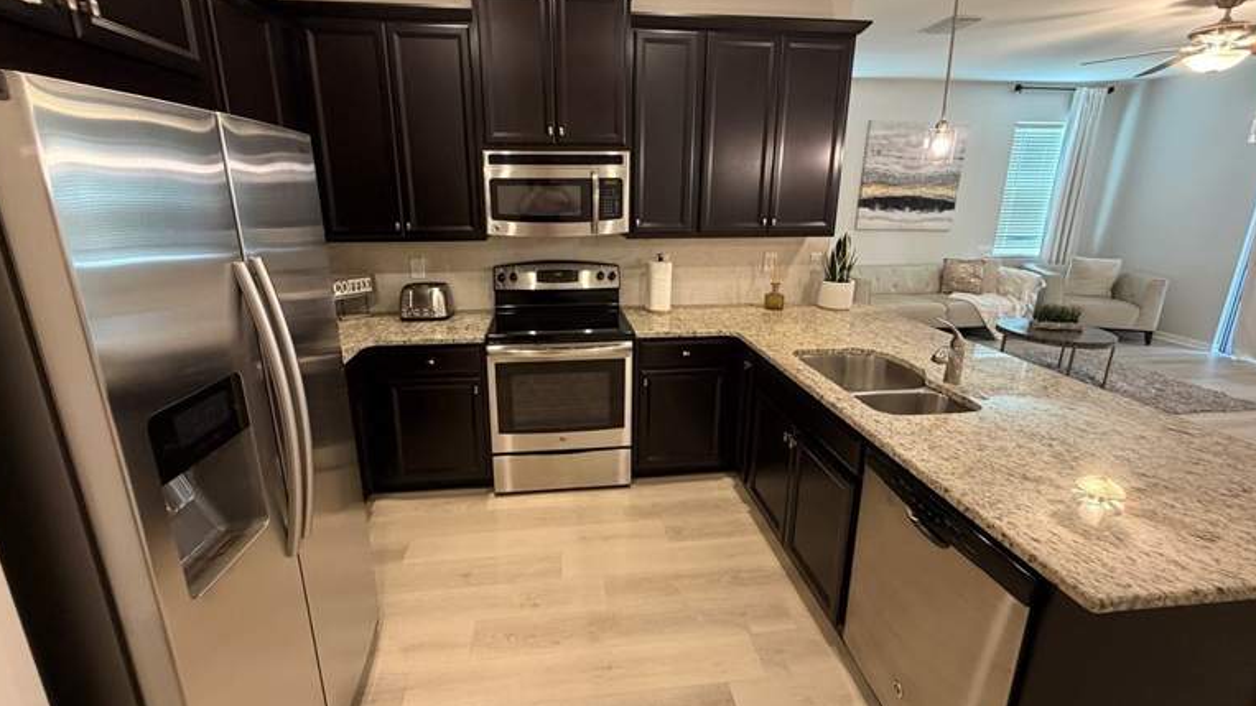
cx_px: 612
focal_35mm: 16
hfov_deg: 99.4
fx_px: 533
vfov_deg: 67.0
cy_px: 324
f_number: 2.2
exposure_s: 1/60
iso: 400
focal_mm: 2.22
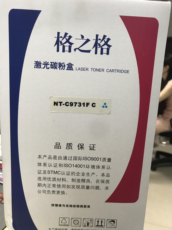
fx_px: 186
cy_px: 115
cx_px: 86
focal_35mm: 28
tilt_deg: -9.6
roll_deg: -0.6
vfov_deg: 63.4
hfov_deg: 49.7
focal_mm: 3.99
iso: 64
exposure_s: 1/17
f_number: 1.8
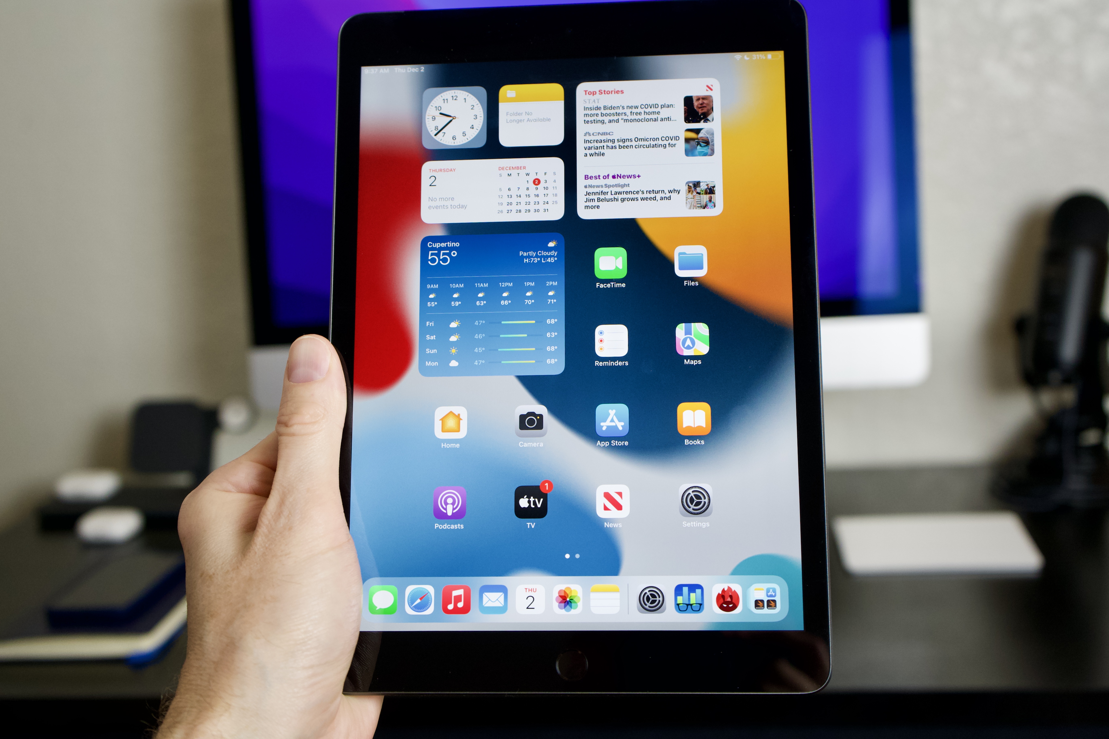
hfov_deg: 48.5
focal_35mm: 40
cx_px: 554
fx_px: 1232
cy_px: 370
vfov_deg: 33.4
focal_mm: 40
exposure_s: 1/125
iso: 1600
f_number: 5
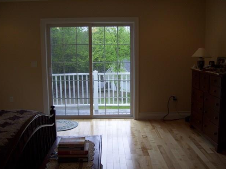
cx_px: 111
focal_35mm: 37
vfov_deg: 38.7
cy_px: 84
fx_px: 242
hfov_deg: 50.1
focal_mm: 6
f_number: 2.7
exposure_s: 1/80
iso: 80
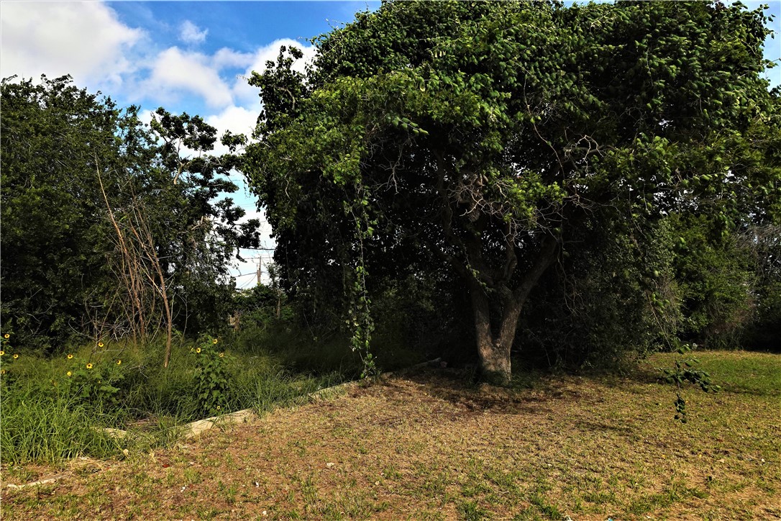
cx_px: 390
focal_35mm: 24
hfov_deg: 73.7
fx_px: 521
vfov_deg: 53.1
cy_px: 260
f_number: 5
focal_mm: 9
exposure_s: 1/1000
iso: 100
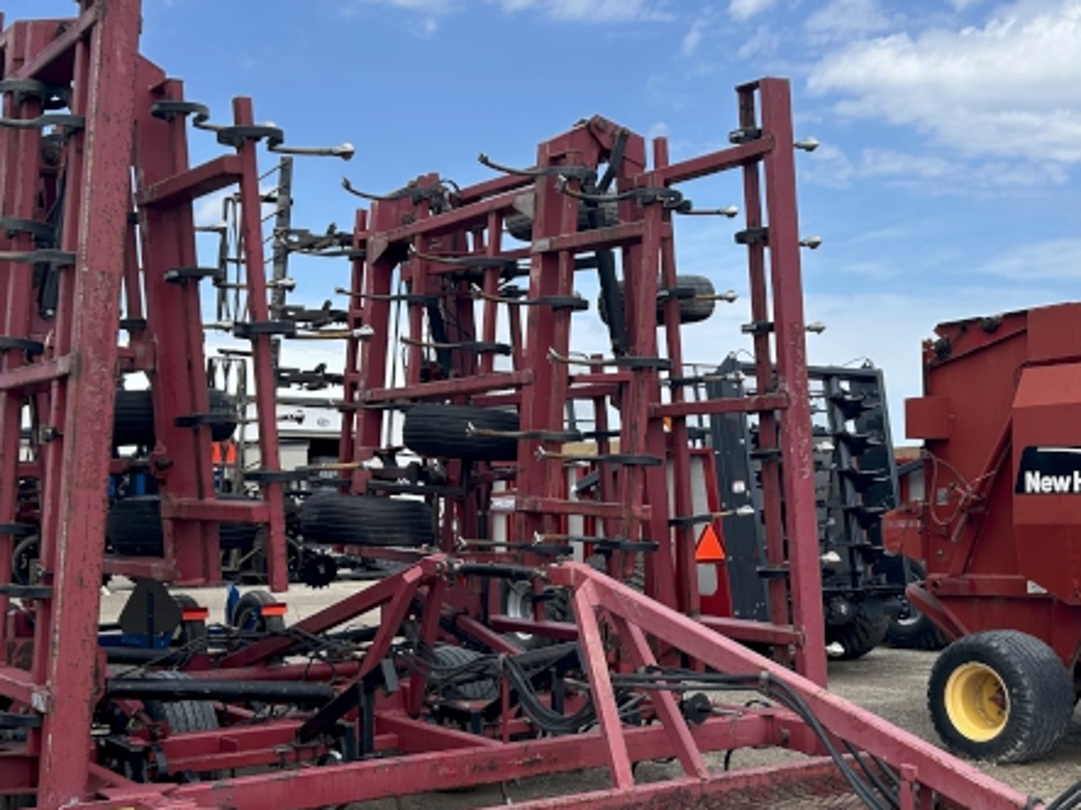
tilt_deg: -1.5
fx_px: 1467
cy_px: 534
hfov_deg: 40.4
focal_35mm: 47
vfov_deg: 30.7
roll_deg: +1.4
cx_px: 595
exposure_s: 1/2404
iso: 50
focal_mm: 5.7
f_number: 1.5
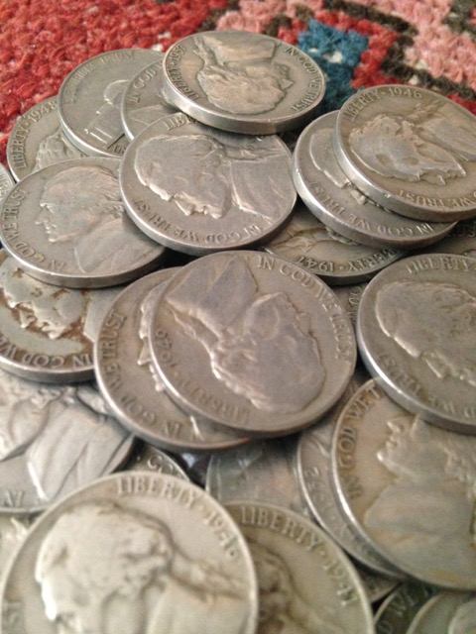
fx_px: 605
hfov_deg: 42.9
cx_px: 238
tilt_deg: -59.4
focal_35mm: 33
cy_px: 317
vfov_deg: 55.4
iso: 400
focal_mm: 4.12
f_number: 2.4
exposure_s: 1/15
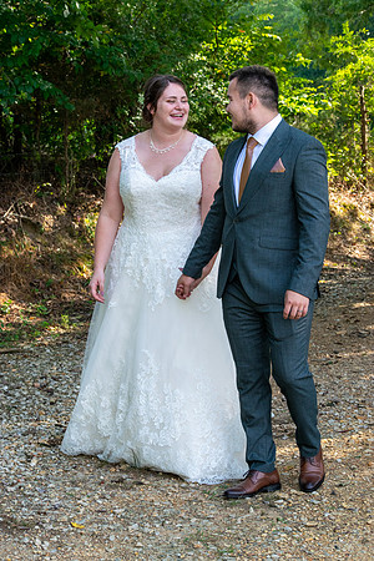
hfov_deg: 16.6
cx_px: 187
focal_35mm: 82
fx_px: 1286
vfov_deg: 24.6
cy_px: 280
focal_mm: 55
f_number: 8
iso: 400
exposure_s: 1/250
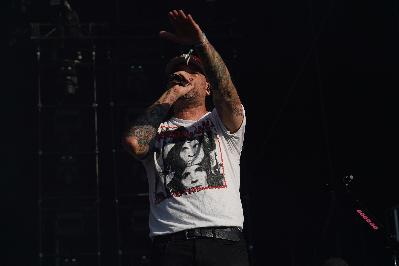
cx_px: 200
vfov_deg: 13.0
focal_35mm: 105
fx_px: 1164
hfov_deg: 19.5
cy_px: 133
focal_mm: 105
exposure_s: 1/500
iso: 100
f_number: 8
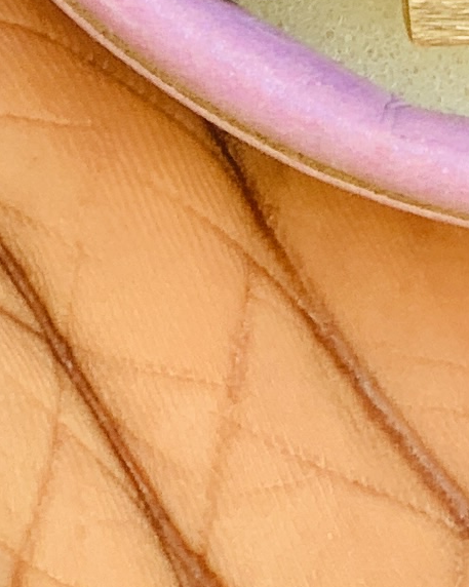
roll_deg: -2.2
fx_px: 6217
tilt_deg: -26.6
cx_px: 679
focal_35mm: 358
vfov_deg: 5.2
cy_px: -818
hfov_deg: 4.3
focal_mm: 6
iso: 20
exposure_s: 1/122
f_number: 2.4
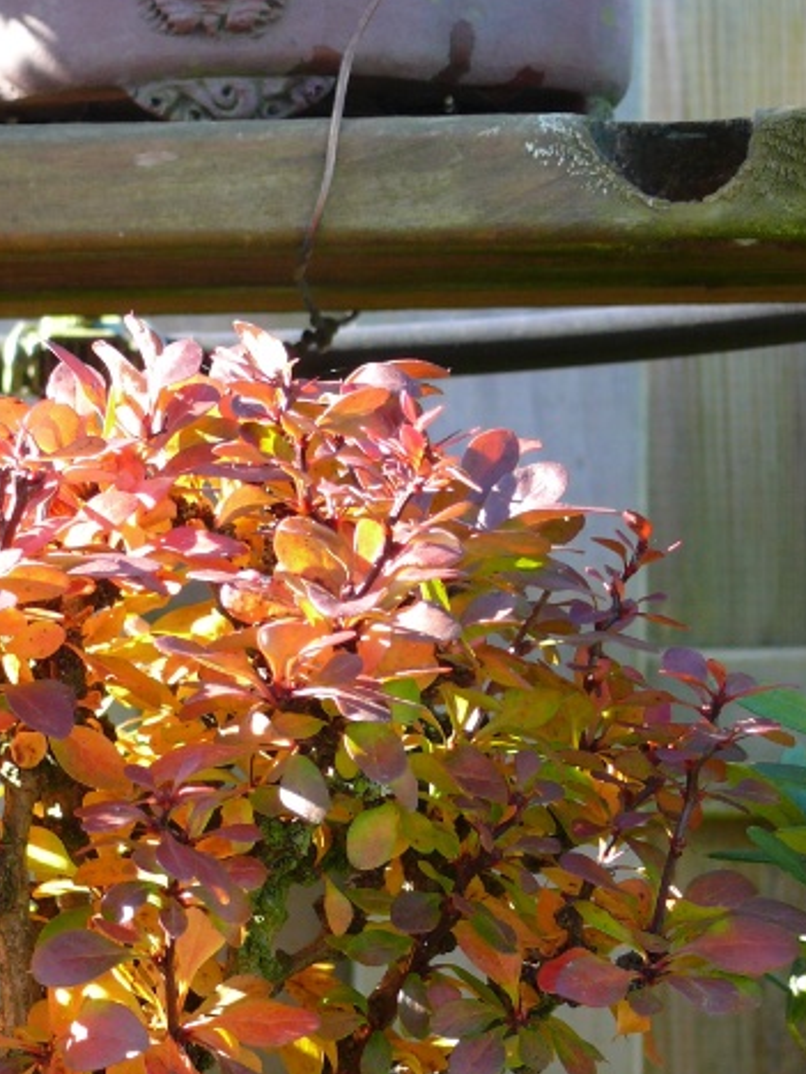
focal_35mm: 105
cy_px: 998
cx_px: 119
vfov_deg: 18.4
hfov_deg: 14.0
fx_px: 3260
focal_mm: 10.2
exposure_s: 1/100
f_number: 3.2
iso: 100
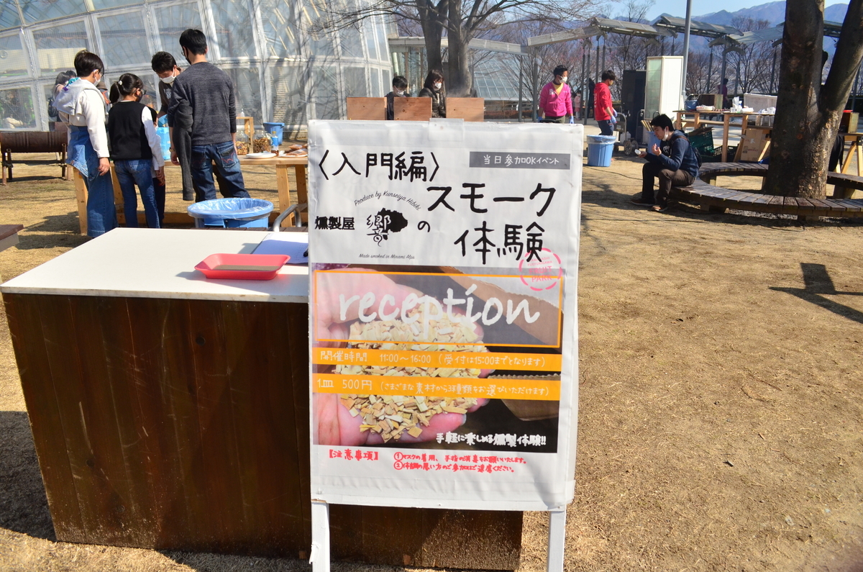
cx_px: 432
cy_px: 286
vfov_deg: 47.7
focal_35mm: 27
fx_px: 646
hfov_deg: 67.5
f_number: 5.6
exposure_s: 1/4000
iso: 500
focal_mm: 18
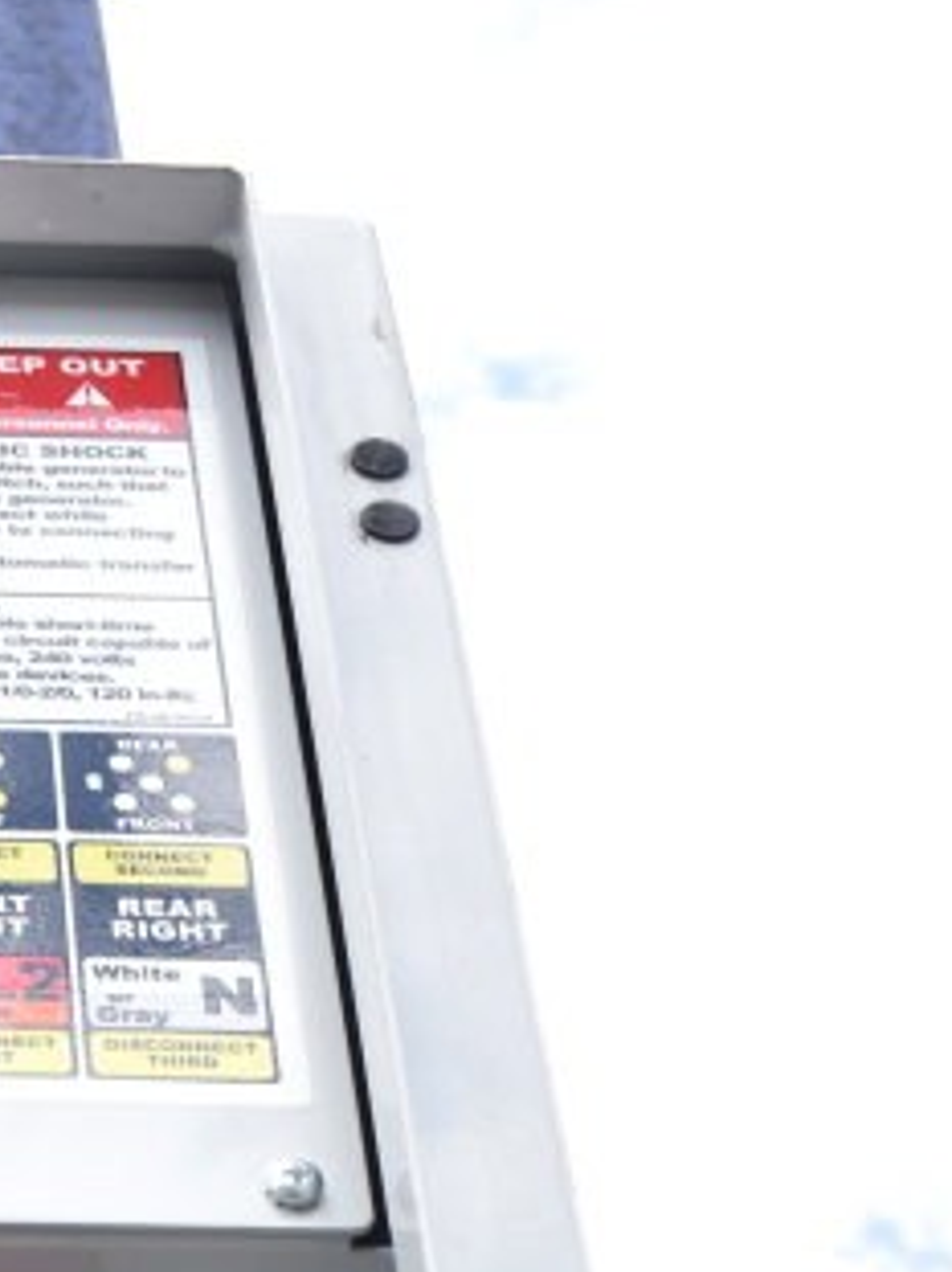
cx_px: -241
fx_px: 3119
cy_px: 1781
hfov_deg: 16.5
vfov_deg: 20.4
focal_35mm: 85
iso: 200
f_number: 6.3
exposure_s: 1/160
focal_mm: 20
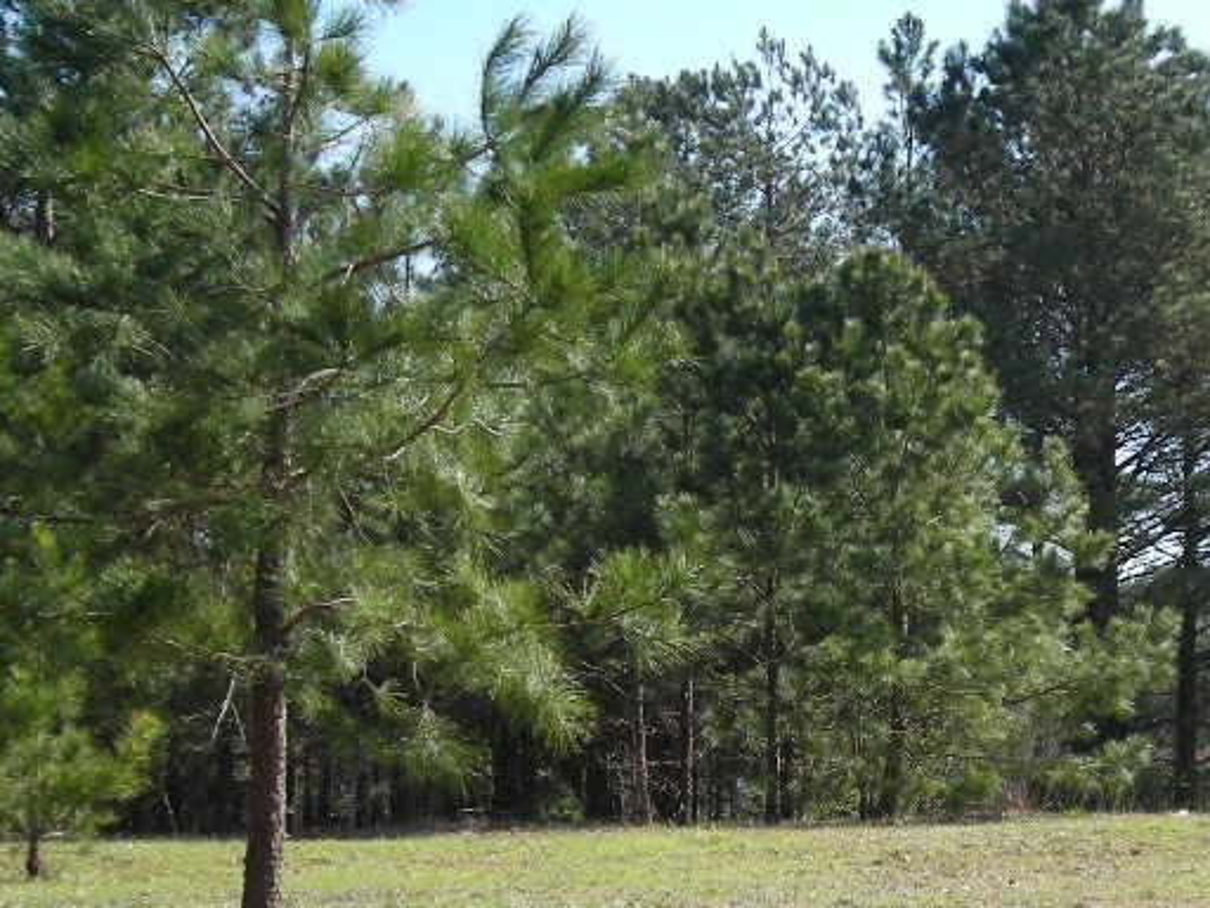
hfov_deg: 25.3
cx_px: 926
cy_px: 738
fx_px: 2657
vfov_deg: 19.2
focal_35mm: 76
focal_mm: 6.3
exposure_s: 1/351
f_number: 3.2
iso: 50
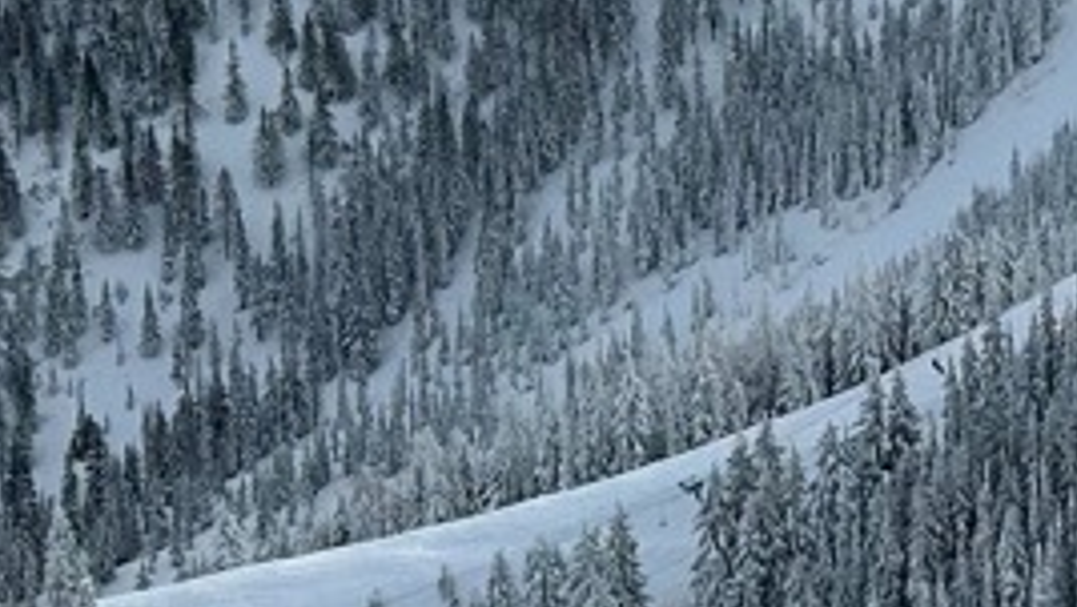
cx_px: 1575
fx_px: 4457
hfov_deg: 13.1
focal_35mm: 156
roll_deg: -1.3
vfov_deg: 7.8
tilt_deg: -10.9
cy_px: 257
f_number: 1.78
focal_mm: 6.86
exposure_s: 1/6623
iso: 80
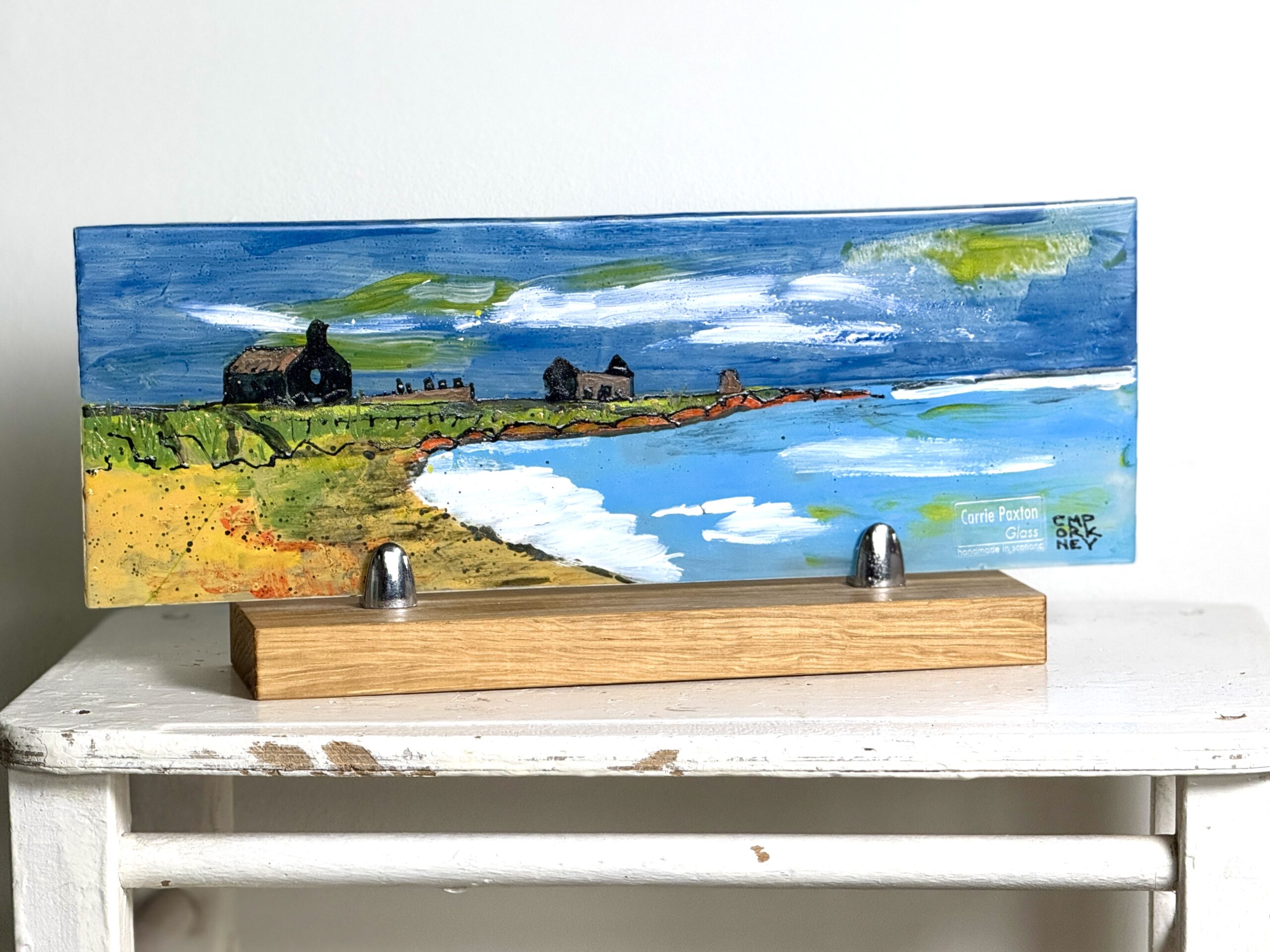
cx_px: 635
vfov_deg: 12.3
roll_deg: +0.0
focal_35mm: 120
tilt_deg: -8.2
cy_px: 476
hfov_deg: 16.4
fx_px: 4403
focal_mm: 15.66
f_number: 2.8
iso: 250
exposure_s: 1/99
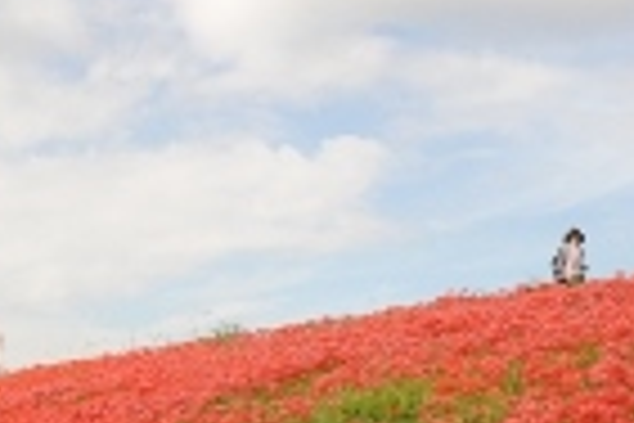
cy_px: 508
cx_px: 436
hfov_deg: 26.5
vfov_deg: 17.1
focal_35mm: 76
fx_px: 1338
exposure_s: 1/320
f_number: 11
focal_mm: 24
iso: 400
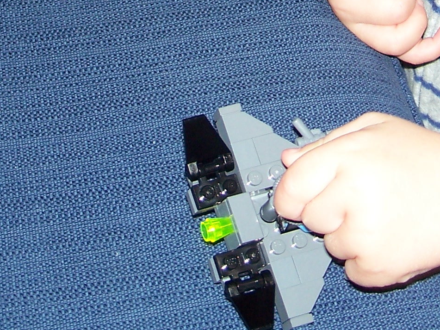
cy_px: -174
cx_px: 271
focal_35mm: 127
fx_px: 1614
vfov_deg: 11.2
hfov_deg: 15.5
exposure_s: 1/60
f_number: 2.8
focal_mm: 7.8
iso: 125
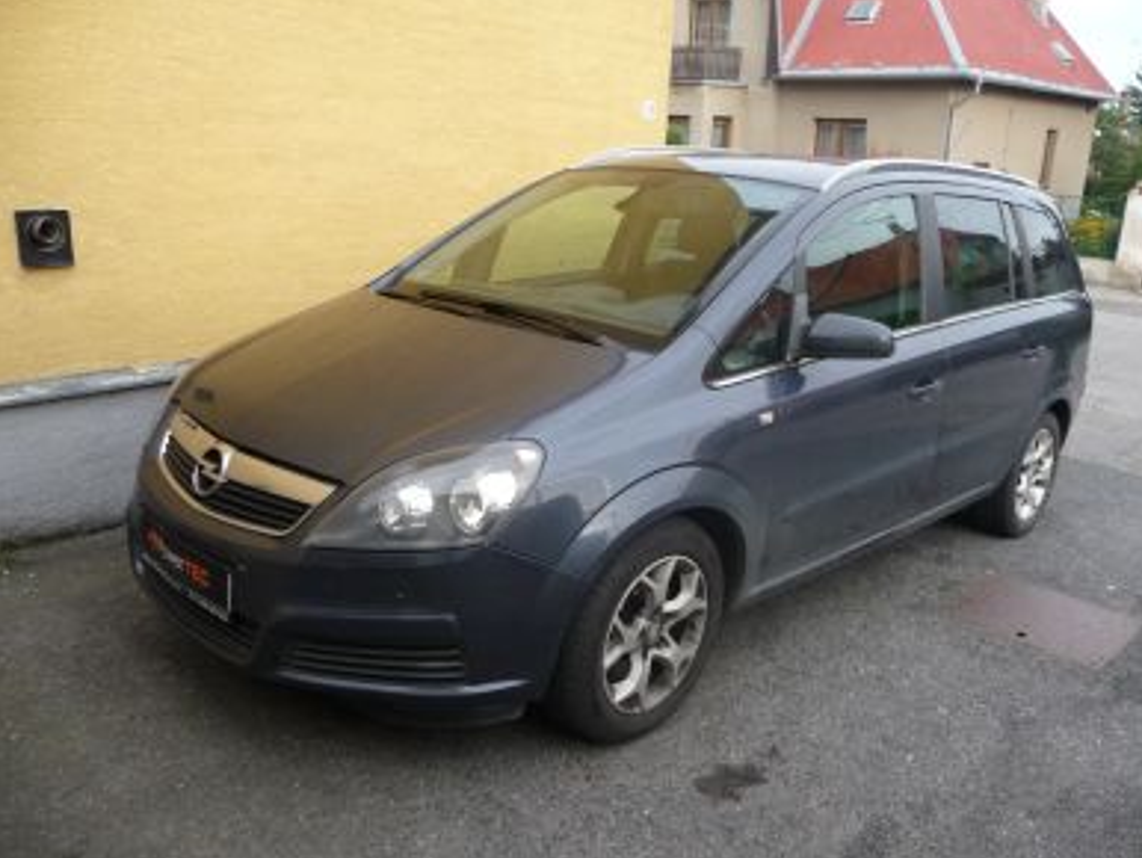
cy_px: 426
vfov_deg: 48.3
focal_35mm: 29
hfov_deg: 61.6
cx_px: 583
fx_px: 957
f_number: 3.3
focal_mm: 4.7
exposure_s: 1/400
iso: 200
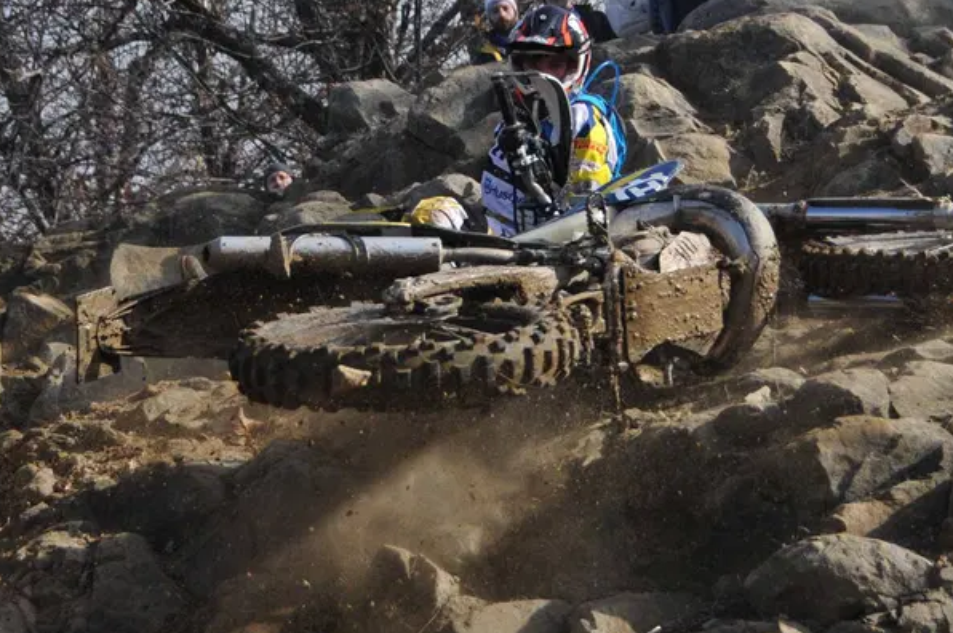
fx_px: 3993
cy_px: 258
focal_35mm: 151
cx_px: 526
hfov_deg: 13.6
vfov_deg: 9.1
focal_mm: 50
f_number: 4.8
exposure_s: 1/6400
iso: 800
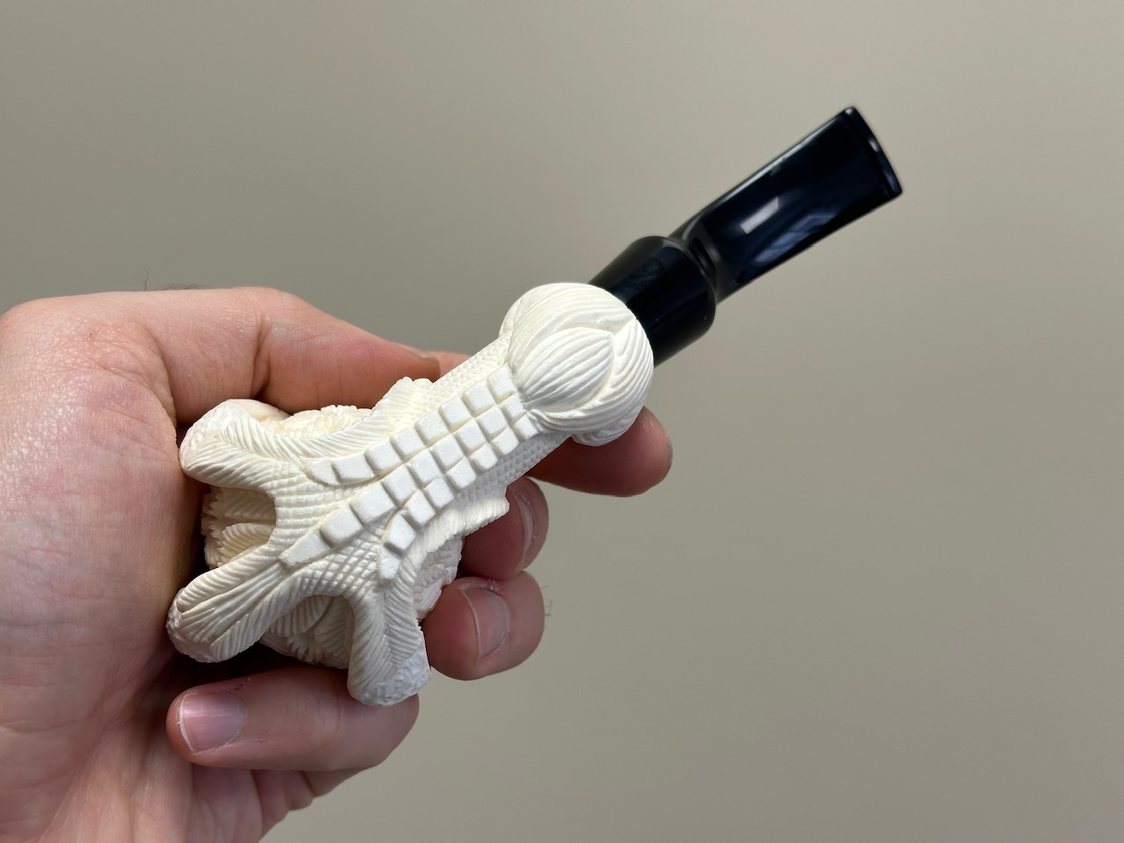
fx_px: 1559
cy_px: 422
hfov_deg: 39.7
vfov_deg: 30.3
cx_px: 562
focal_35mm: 48
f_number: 1.78
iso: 64
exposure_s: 1/121
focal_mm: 6.86
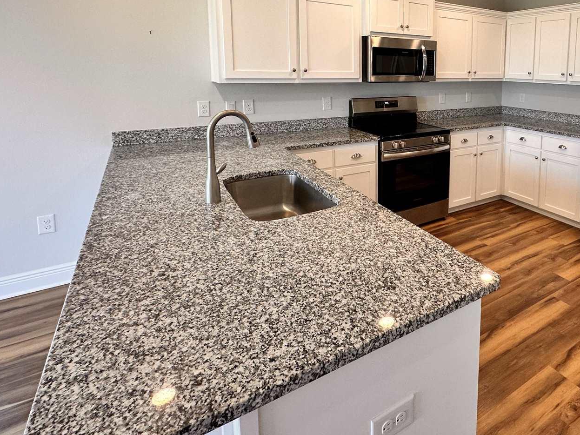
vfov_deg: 56.4
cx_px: 435
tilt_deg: -6.6
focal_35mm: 23
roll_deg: -0.8
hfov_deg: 69.1
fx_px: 385
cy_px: 116
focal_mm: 2.22
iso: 125
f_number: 2.2
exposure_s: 1/120
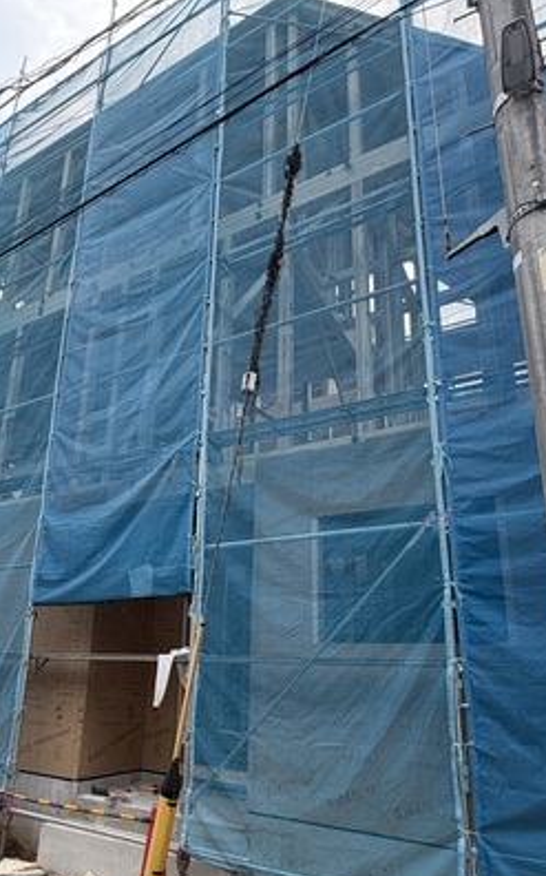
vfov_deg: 74.2
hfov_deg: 50.6
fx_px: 572
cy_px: 515
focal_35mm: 24
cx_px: 210
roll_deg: -4.4
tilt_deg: +17.2
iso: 40
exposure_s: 1/518
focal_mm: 2.22
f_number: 2.2
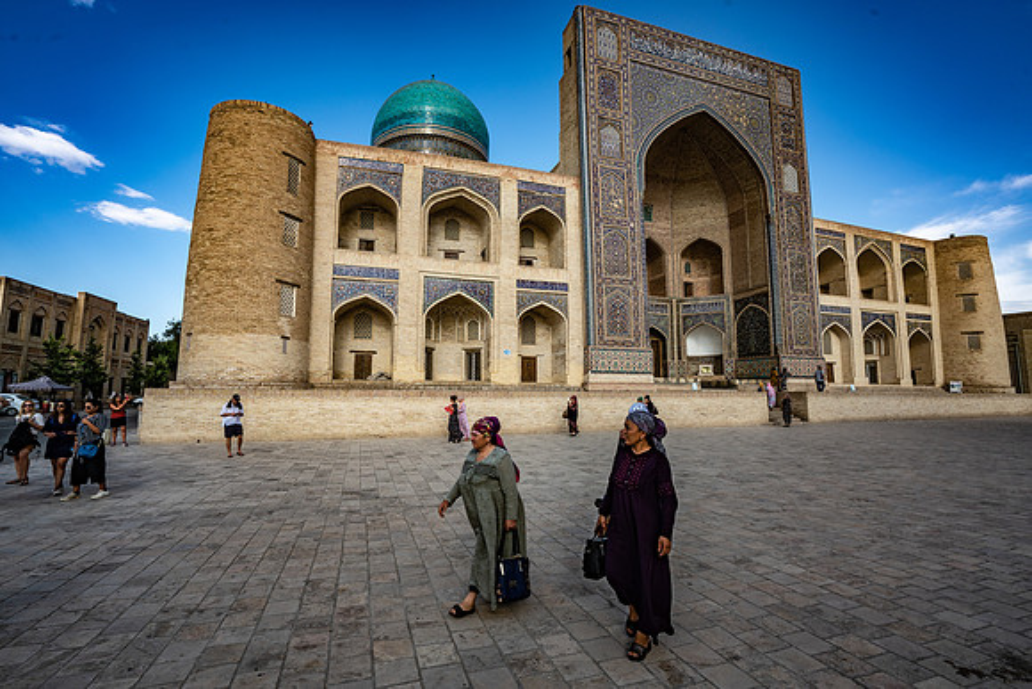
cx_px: 516
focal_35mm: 16
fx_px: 459
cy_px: 344
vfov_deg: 73.8
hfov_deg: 96.7
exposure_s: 1/125
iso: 100
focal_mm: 16
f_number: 10
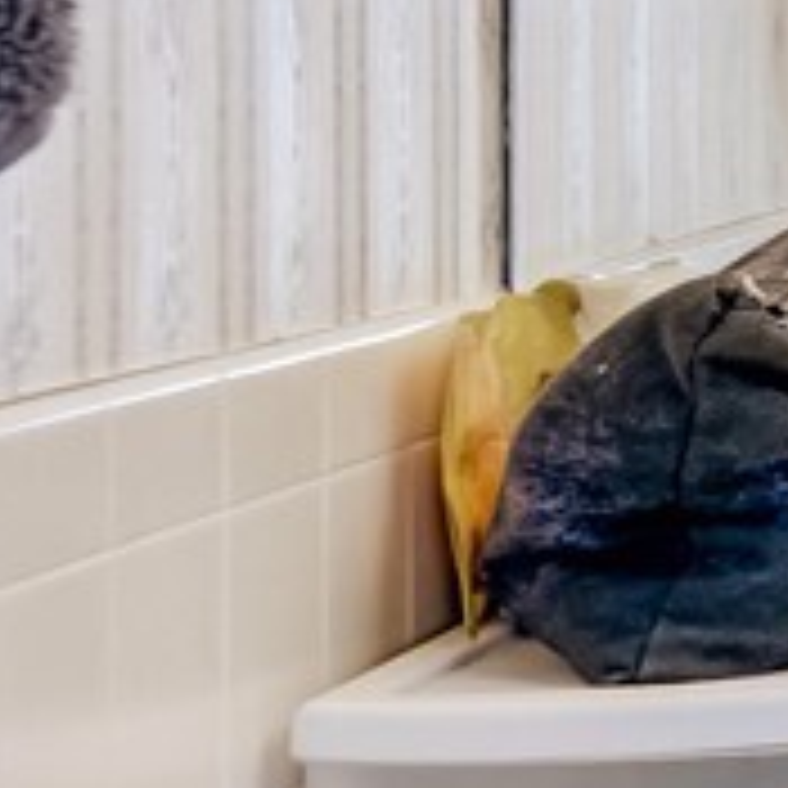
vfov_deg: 12.7
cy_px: 43
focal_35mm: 136
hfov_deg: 7.2
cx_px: 3514
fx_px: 3506
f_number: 9
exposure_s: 1/200
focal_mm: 16.5
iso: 400
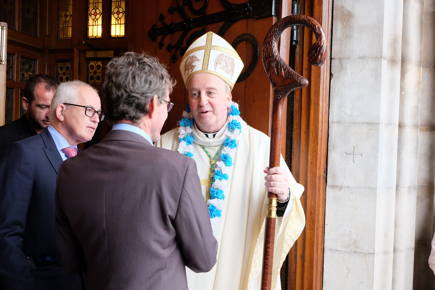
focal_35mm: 35
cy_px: 145
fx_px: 423
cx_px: 218
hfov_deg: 54.4
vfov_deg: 37.9
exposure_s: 1/100
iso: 1600
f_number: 5
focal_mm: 23.2
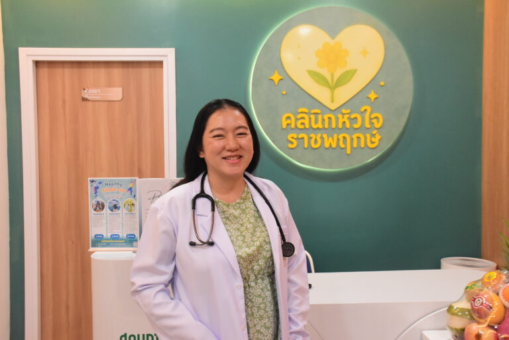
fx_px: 573
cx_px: 254
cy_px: 170
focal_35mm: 40
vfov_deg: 33.1
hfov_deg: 47.9
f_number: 8
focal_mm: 27
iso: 2200
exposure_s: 1/40
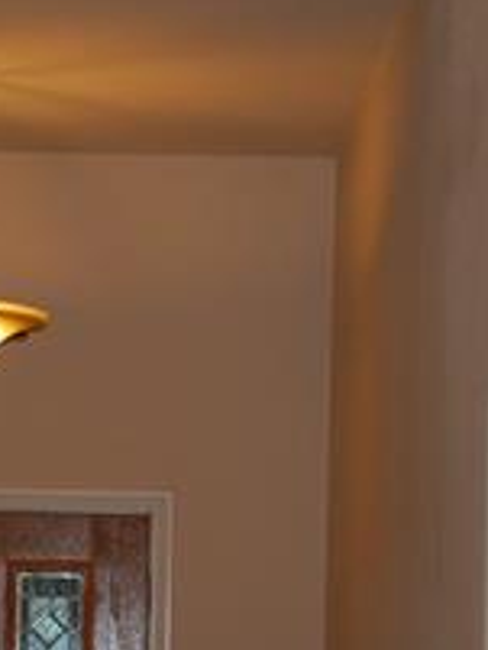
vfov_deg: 11.8
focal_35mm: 162
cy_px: 862
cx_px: -19
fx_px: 3042
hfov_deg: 9.1
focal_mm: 22
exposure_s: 1/60
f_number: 4
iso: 200
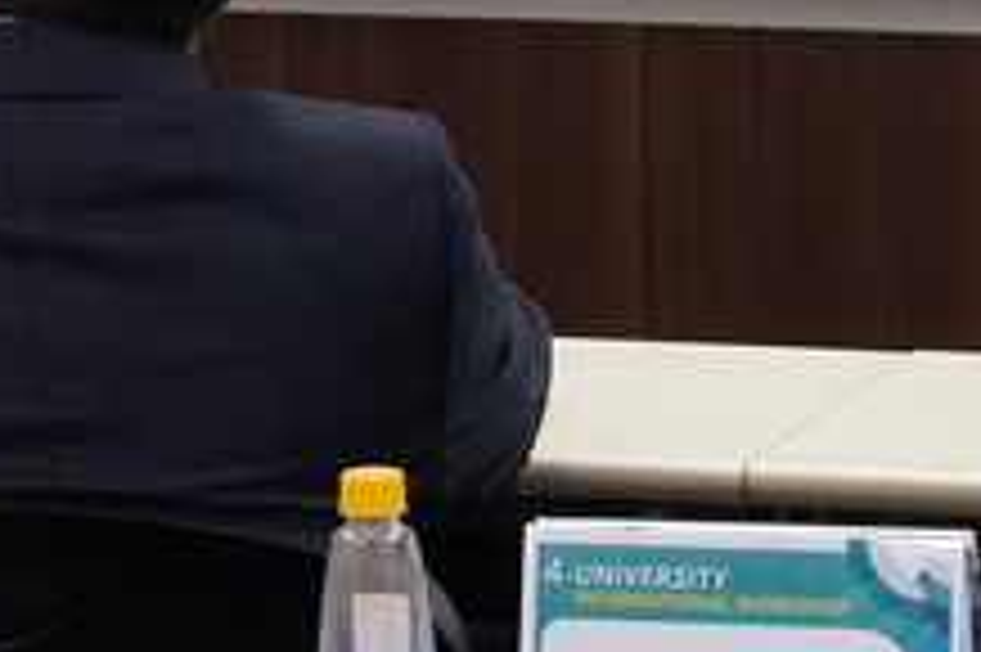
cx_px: 482
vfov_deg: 4.6
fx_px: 7951
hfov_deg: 7.1
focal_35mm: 292
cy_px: -989
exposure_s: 1/60
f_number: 11
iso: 3200
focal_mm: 53
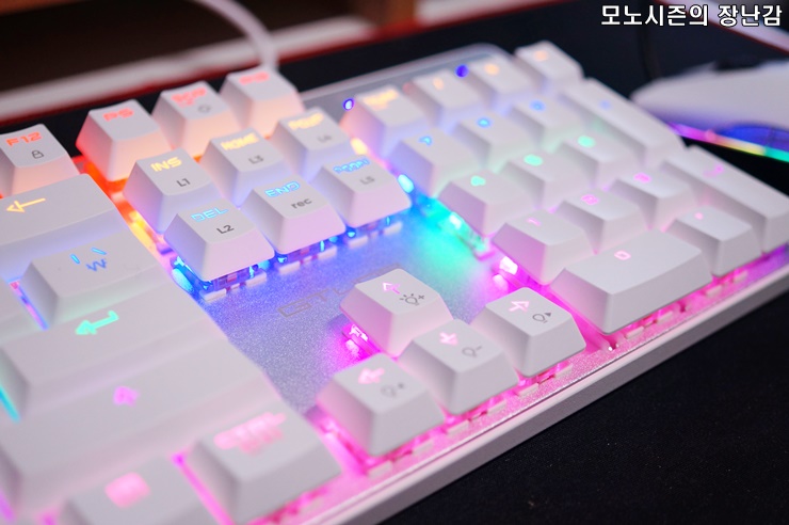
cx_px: 394
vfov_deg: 29.8
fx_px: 985
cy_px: 262
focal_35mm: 45
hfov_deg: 43.6
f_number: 3.2
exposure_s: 1/60
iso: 400
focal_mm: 30
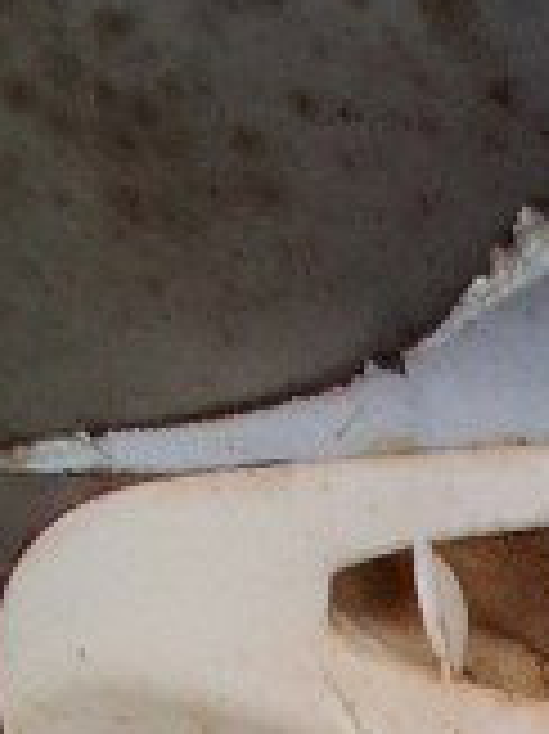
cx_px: 968
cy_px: 1349
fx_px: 1800
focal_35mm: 85
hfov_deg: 15.2
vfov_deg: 18.0
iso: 250
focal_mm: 1.4
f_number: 2.2
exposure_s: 1/40
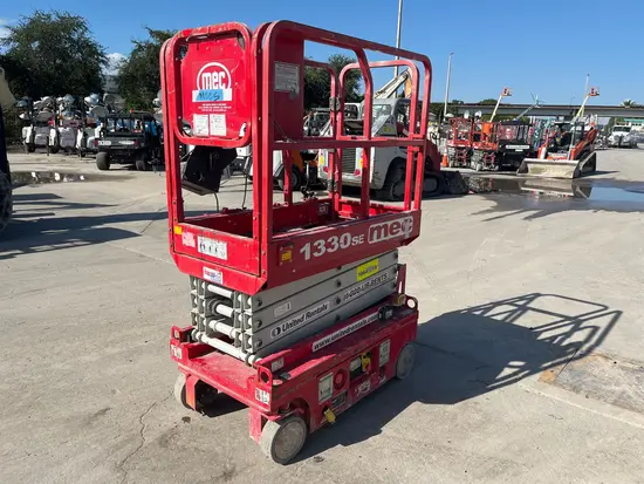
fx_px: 484
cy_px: 242
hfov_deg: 67.3
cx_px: 322
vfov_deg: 53.1
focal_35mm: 26
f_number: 1.6
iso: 50
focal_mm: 5.1
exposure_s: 1/3876
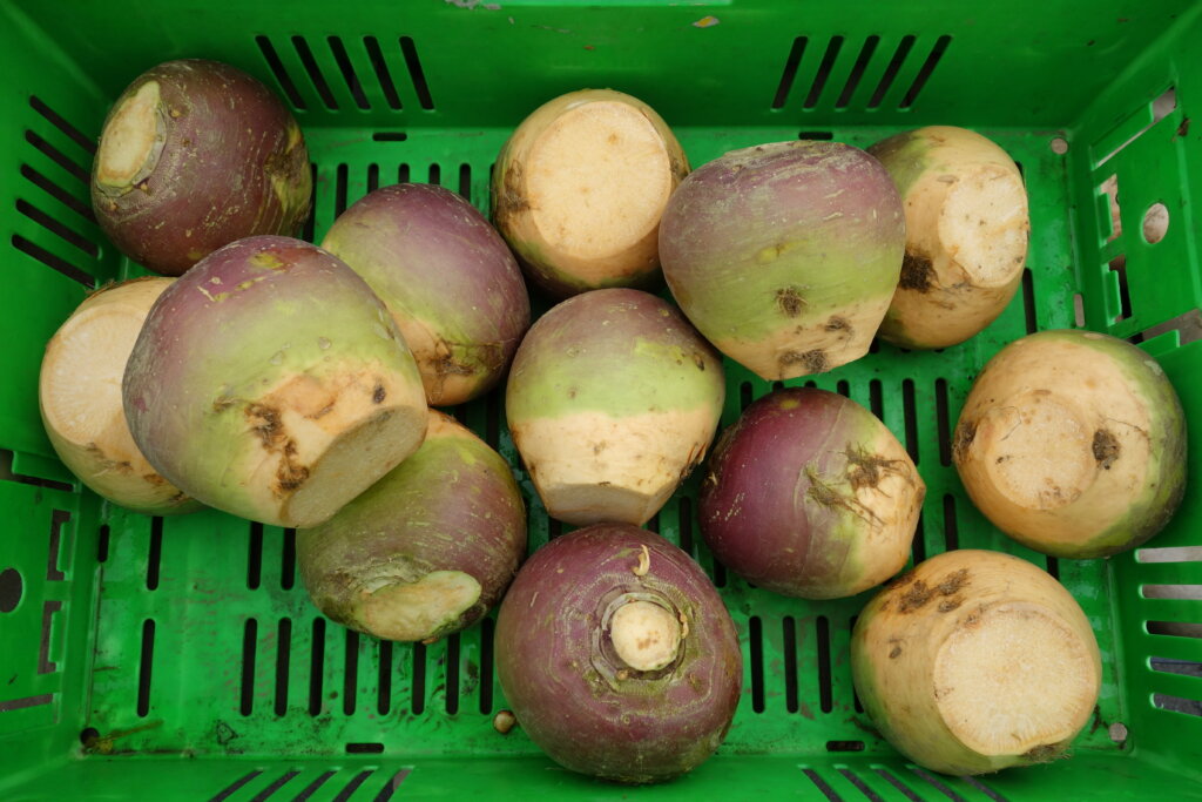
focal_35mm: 28
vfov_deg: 46.4
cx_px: 601
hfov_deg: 65.5
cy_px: 401
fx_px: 935
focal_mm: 10.4
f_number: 5.6
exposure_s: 1/400
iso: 125
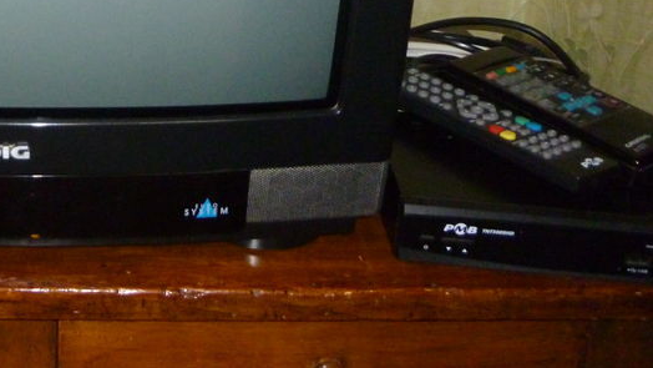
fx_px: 901
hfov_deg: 36.6
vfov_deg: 21.1
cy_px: -99
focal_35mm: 52
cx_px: 32
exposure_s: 1/60
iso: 400
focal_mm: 4.5
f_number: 3.1
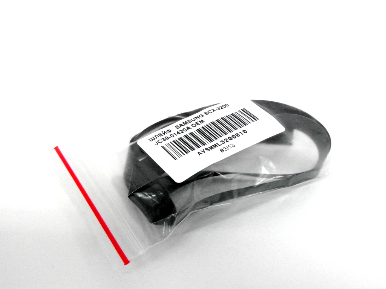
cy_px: 144
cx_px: 193
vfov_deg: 27.5
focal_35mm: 53
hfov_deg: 36.2
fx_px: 591
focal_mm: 8.7
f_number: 3.8
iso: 480
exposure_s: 1/45
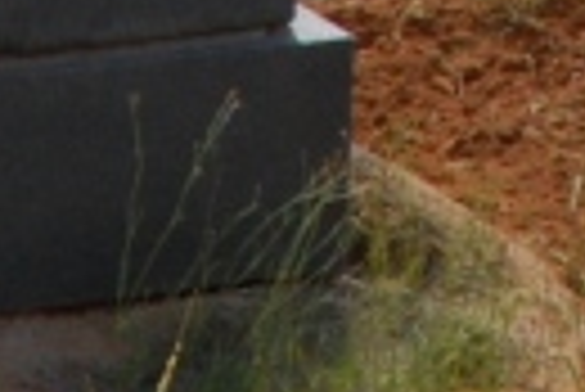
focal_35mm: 448
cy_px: 1102
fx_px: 7288
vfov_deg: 3.0
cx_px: 176
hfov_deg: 4.6
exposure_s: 1/80
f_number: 18
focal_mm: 38
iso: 400
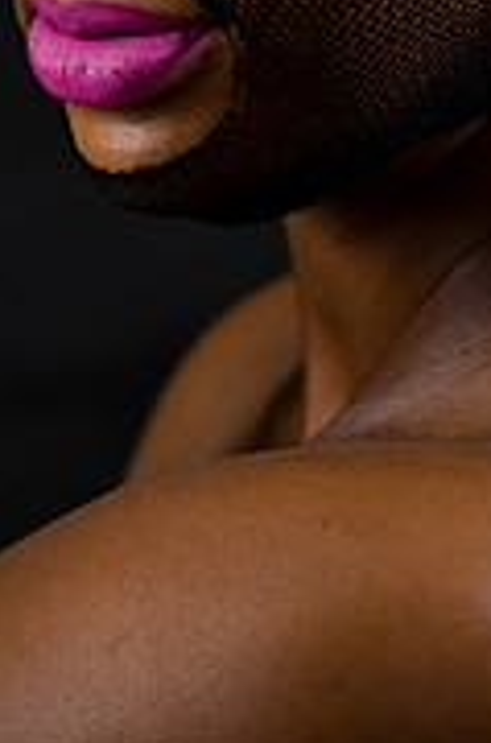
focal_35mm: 501
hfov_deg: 2.7
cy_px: -153
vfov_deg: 4.1
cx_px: 146
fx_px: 10309
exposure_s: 1/125
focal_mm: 200
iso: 200
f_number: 5.6
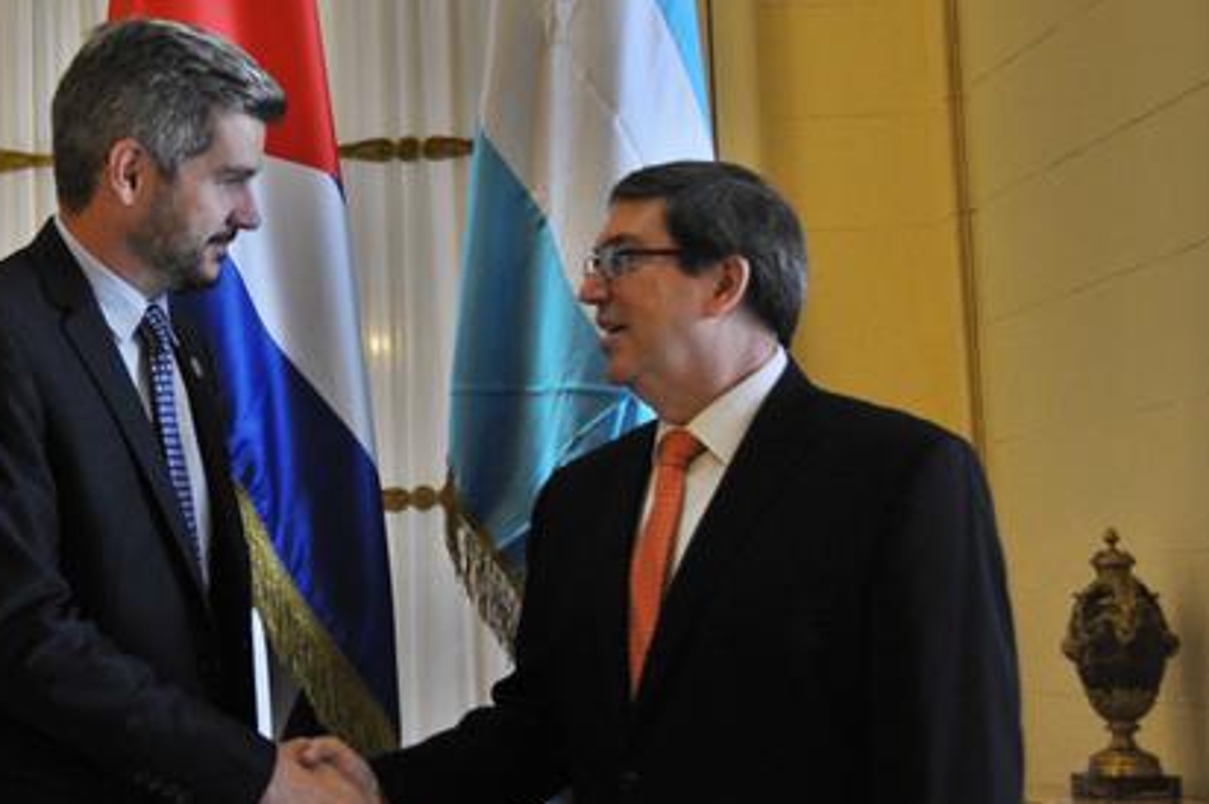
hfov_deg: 29.5
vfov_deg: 20.1
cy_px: 348
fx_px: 2273
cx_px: 373
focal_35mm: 68
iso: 800
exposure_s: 1/30
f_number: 4
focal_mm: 31
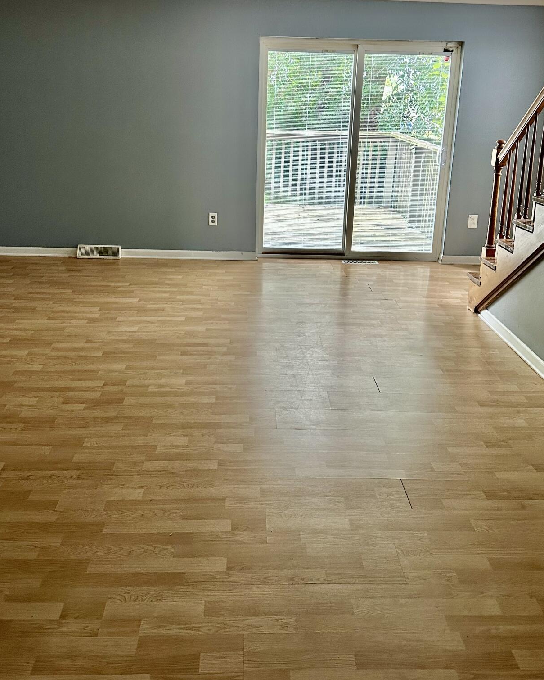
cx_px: 272
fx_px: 624
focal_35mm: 31
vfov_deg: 56.4
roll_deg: -1.2
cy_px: 248
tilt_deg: -12.5
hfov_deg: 47.1
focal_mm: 6.86
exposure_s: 1/60
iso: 250
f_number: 1.78
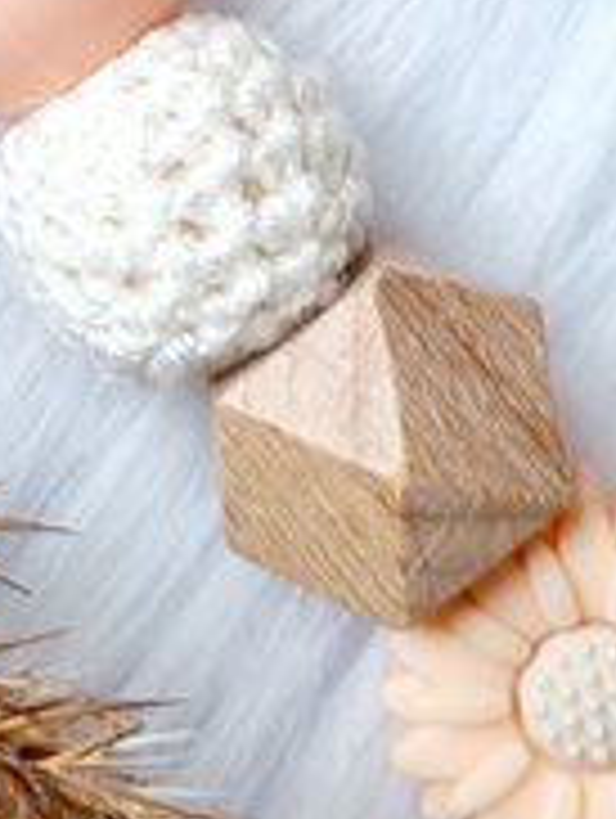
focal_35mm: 114
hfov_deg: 12.8
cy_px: -248
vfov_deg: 16.3
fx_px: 2699
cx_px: -81
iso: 50
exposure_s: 1/102
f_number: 1.8
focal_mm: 5.4
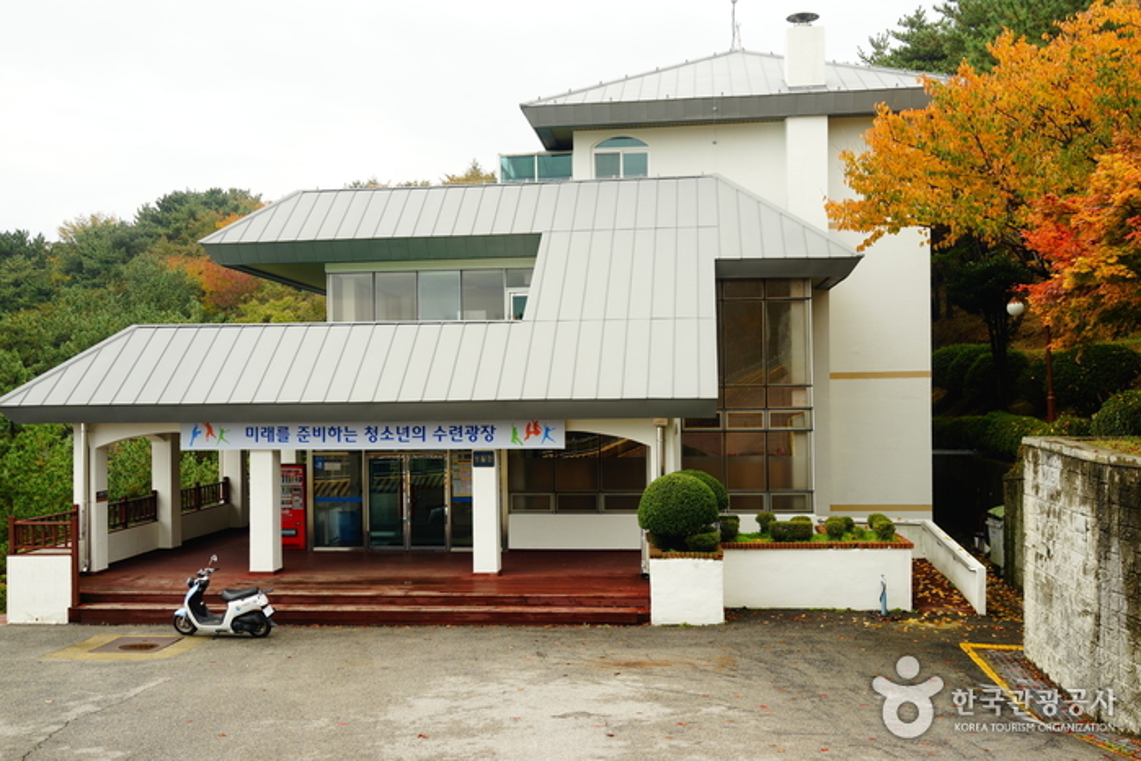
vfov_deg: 37.9
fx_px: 1109
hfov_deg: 54.4
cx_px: 570
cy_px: 380
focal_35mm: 35
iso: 400
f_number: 5
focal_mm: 35
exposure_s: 1/200
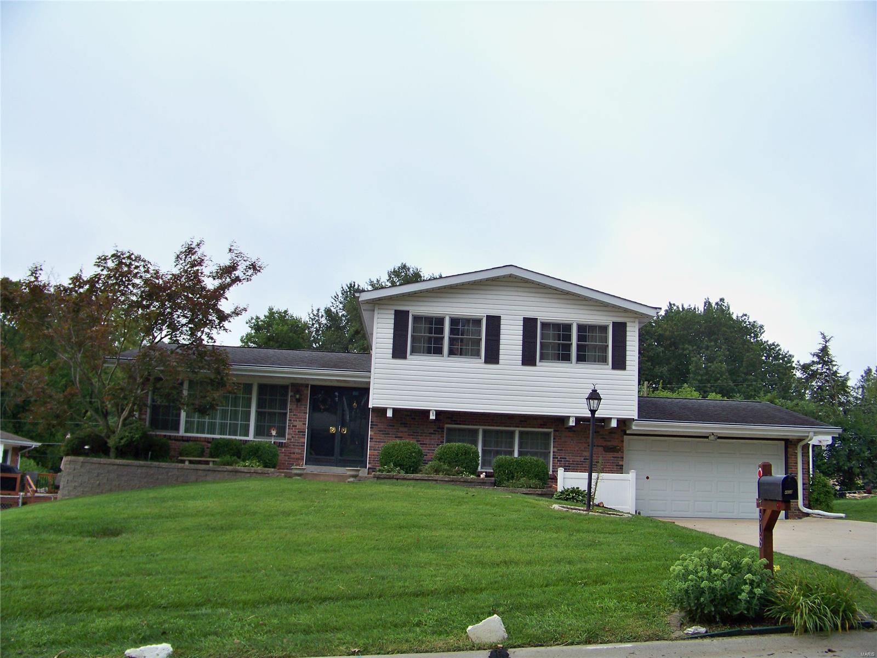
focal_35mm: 33
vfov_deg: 42.9
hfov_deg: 55.4
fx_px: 836
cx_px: 438
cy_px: 329
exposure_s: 1/160
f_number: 2.8
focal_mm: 5.85
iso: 80
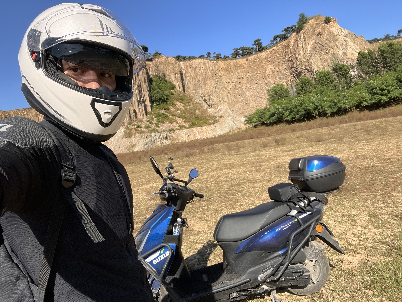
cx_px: 201
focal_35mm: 23
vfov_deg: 58.9
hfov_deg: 73.9
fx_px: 267
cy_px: 151
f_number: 2.2
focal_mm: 2.71
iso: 32
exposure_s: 1/1038
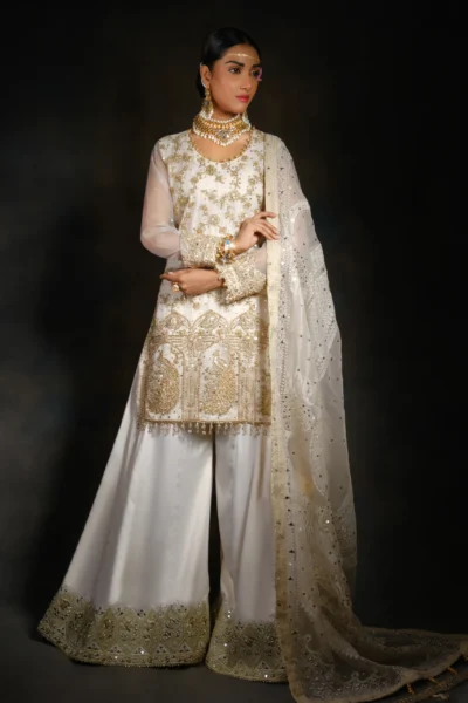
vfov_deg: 31.4
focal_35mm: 64
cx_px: 234
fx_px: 1248
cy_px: 352
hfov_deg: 21.2
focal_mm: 42.5
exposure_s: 1/125
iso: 200
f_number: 5
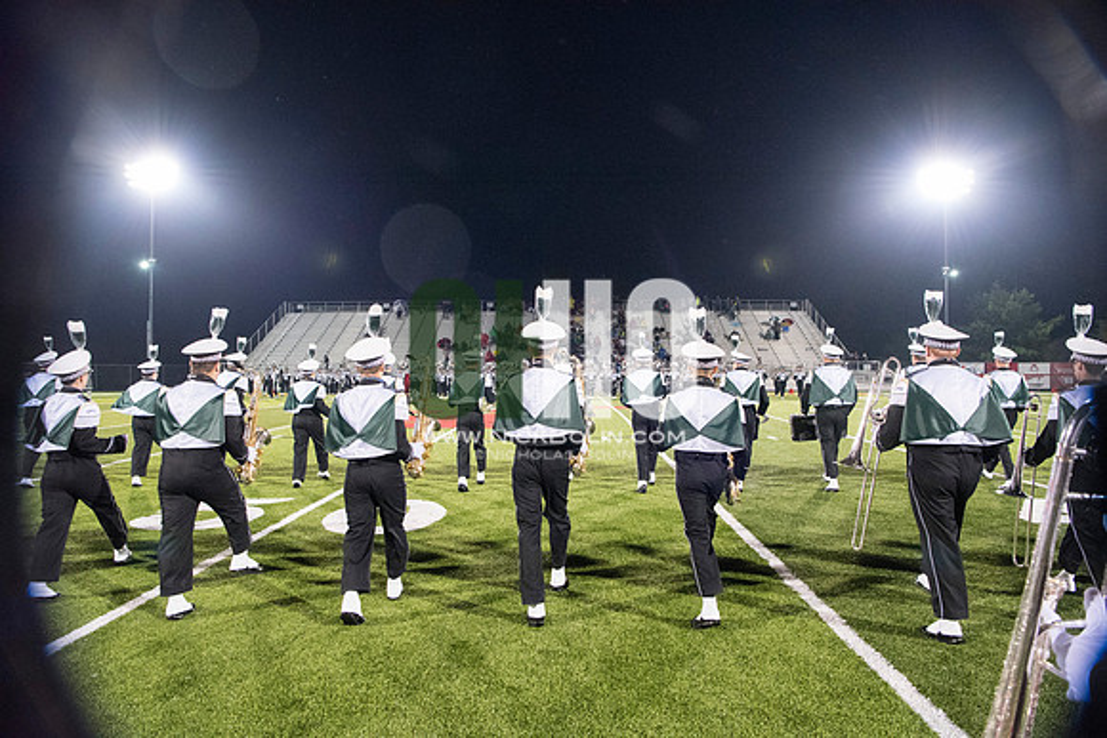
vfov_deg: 53.2
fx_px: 738
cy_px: 369
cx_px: 554
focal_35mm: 24
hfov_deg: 73.7
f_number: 5.6
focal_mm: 24
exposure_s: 1/200
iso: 5000
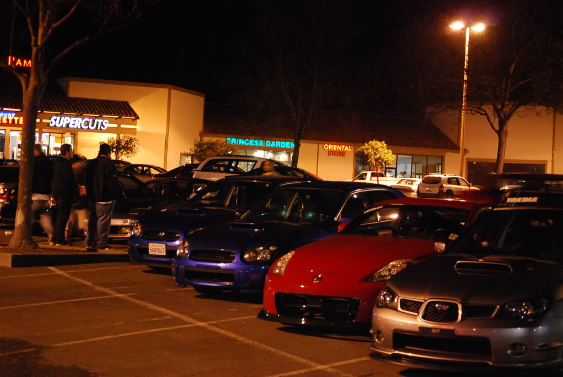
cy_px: 188
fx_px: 1409
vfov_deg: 15.2
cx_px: 282
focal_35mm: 90
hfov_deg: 22.6
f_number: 4.2
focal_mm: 60
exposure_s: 1/6
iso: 1600
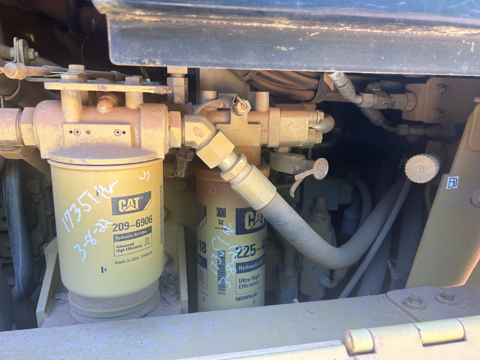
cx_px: 240
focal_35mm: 26
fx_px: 361
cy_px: 180
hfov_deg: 67.3
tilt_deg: -12.5
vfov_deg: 53.1
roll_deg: -0.2
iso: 50
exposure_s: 1/121
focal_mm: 5.7
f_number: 1.5
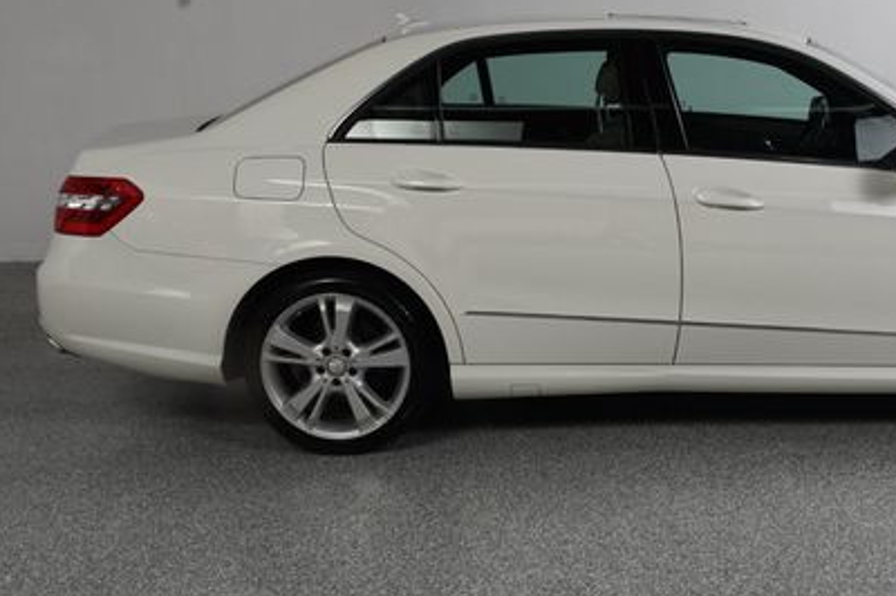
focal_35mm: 48
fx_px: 1194
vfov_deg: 27.9
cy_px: 215
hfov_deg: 40.0
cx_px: 674
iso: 100
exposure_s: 1/160
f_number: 13
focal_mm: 20
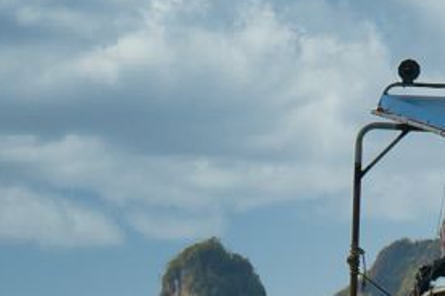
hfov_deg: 7.0
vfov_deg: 4.9
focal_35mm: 278
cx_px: 1046
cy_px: 75
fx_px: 3436
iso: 100
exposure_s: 1/160
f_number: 8
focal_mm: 32
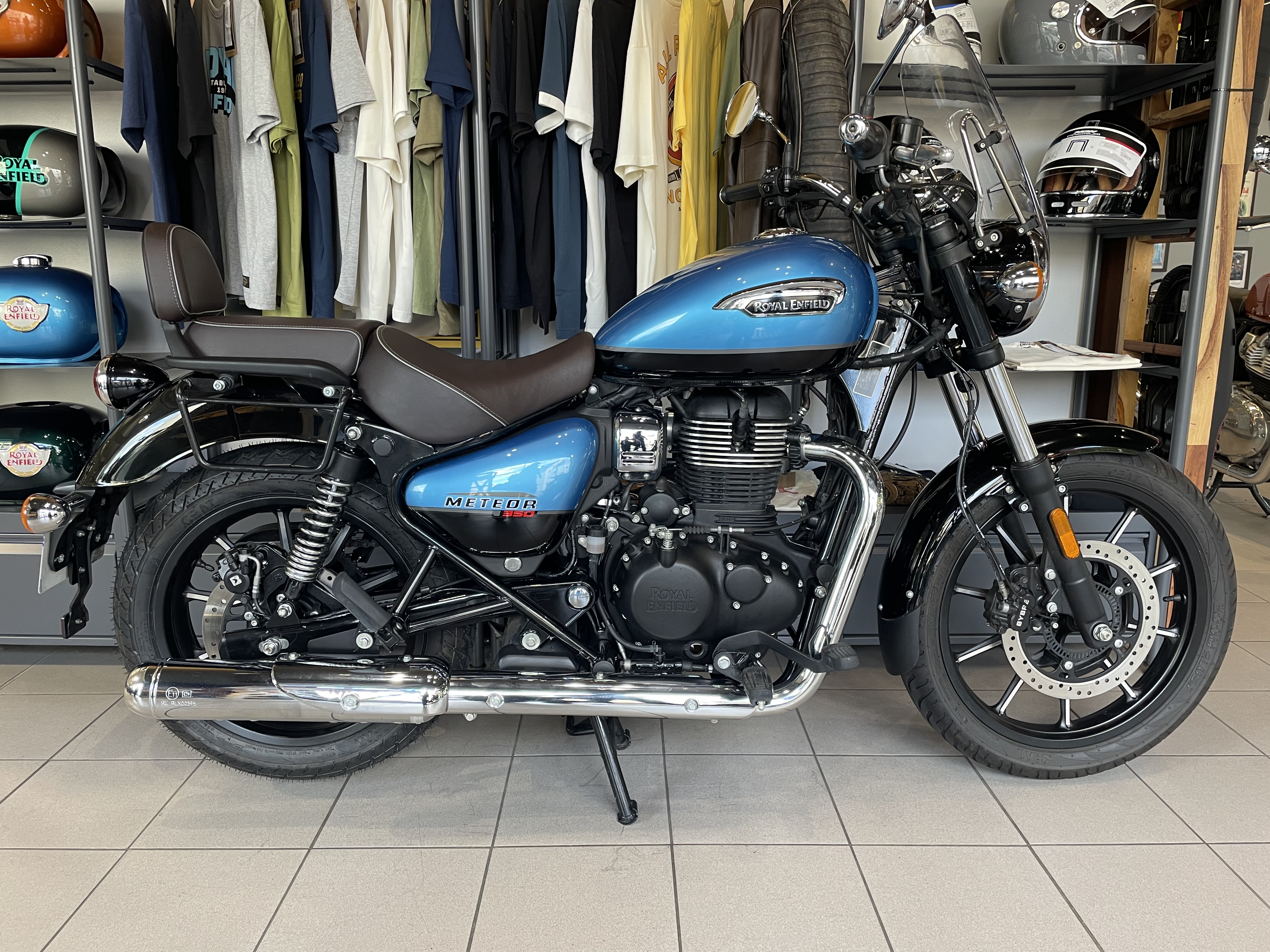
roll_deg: -0.4
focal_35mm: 26
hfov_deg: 67.3
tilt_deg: -11.3
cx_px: 635
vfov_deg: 53.1
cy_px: 476
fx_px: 954
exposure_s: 1/50
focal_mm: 4.2
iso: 80
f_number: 1.6
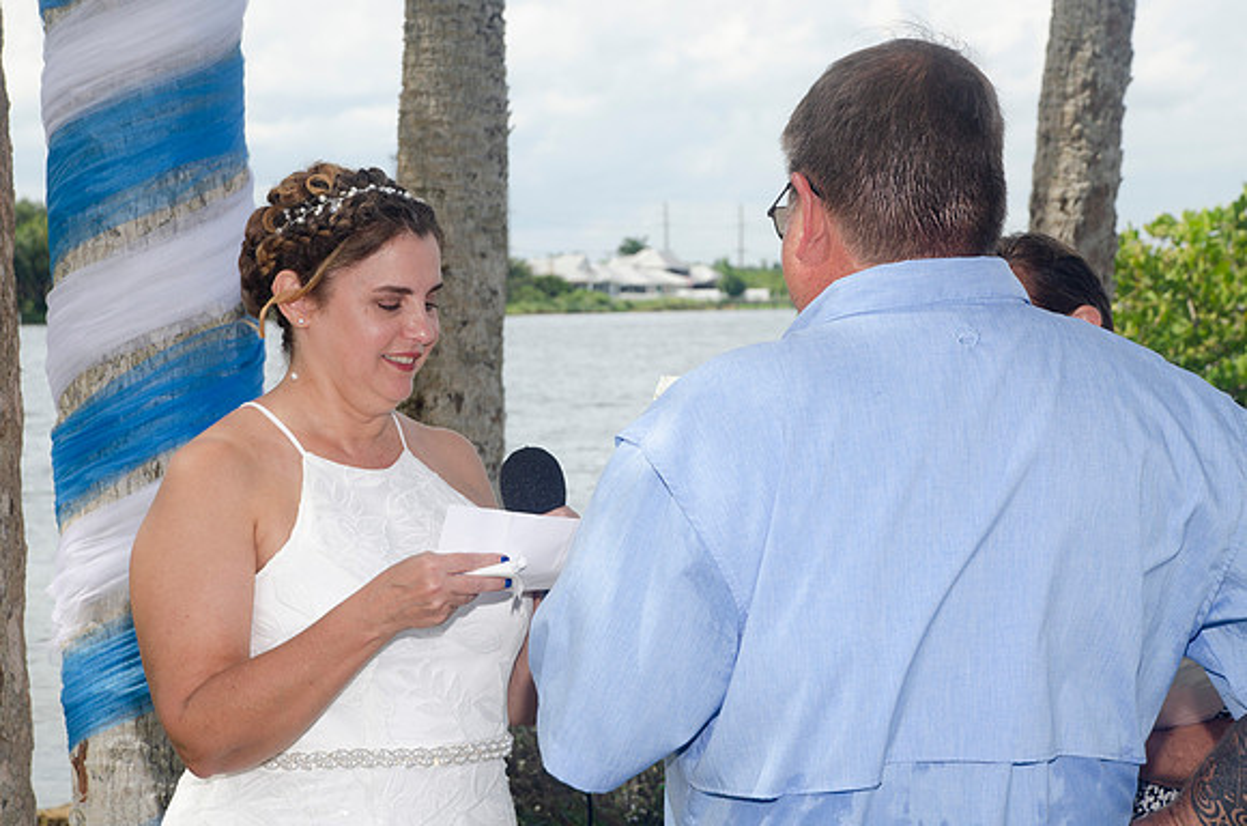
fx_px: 3422
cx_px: 624
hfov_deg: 20.7
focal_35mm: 99
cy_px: 413
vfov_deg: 13.8
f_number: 9
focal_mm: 66
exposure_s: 1/250
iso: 100
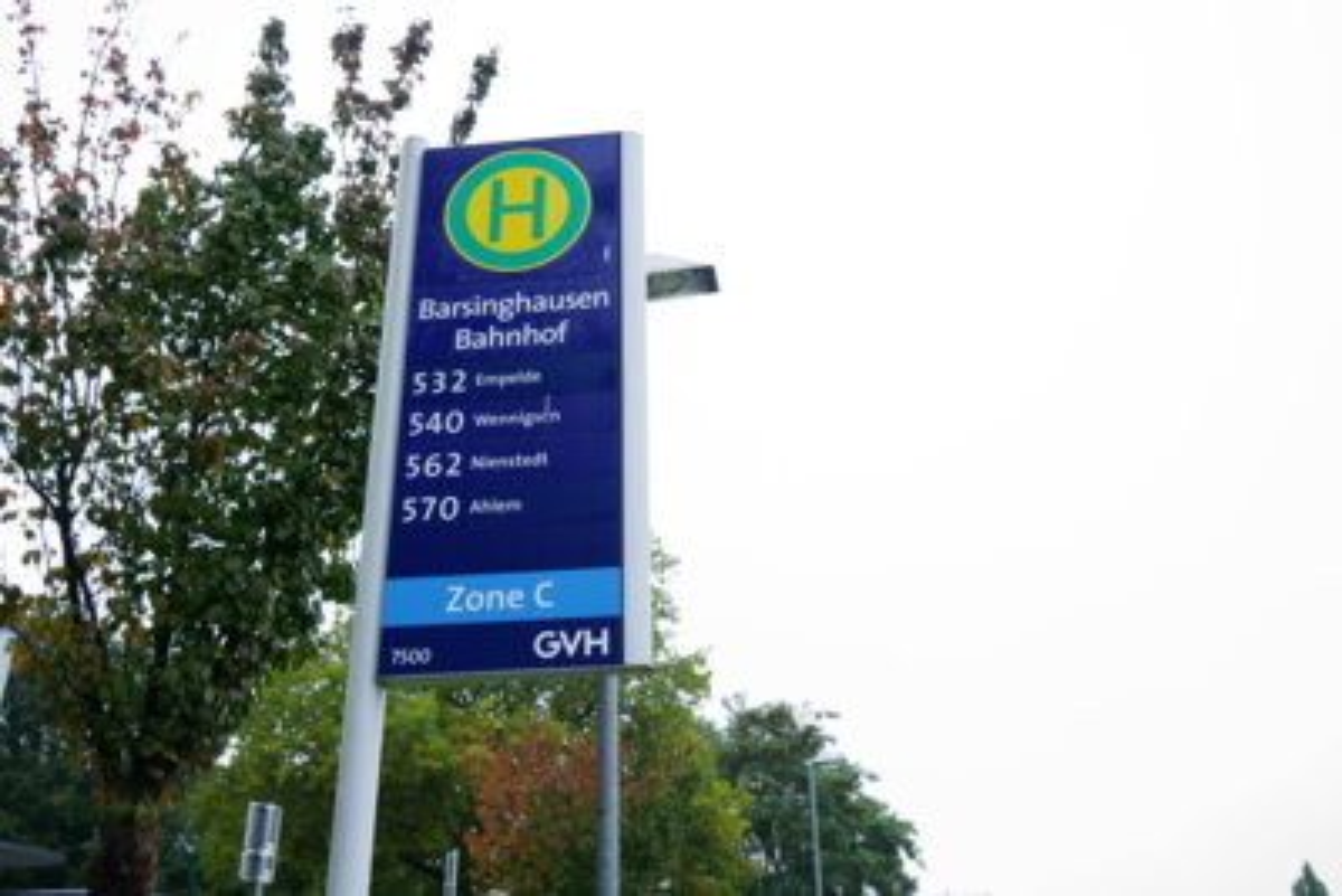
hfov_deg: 61.9
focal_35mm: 30
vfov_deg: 43.6
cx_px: 671
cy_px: 448
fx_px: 1119
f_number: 5.6
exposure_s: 1/60
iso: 200
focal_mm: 30
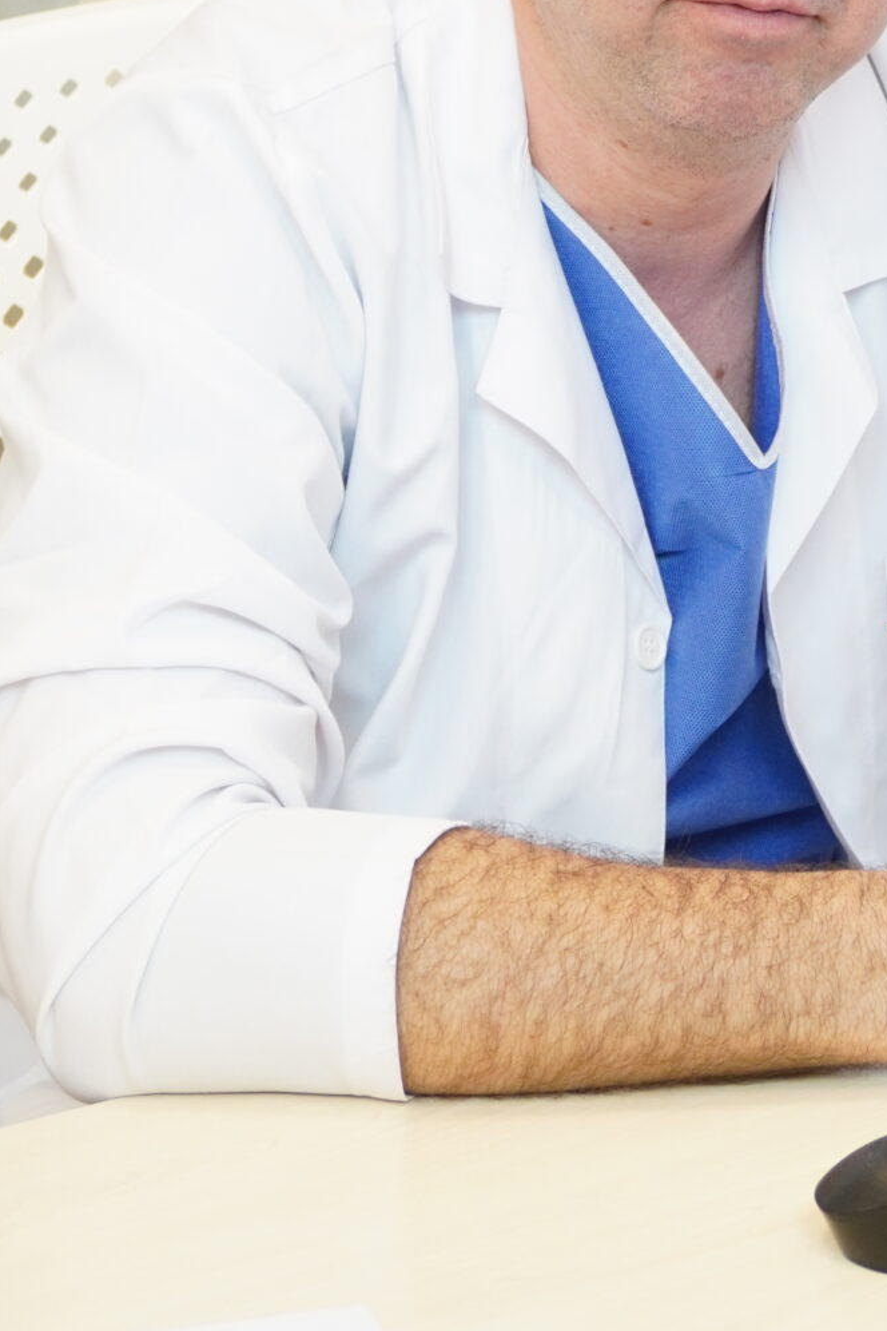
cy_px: -47
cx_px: 860
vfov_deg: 15.8
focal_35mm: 127
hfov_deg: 10.7
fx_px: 4704
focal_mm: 33
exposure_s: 1/50
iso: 800
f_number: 5
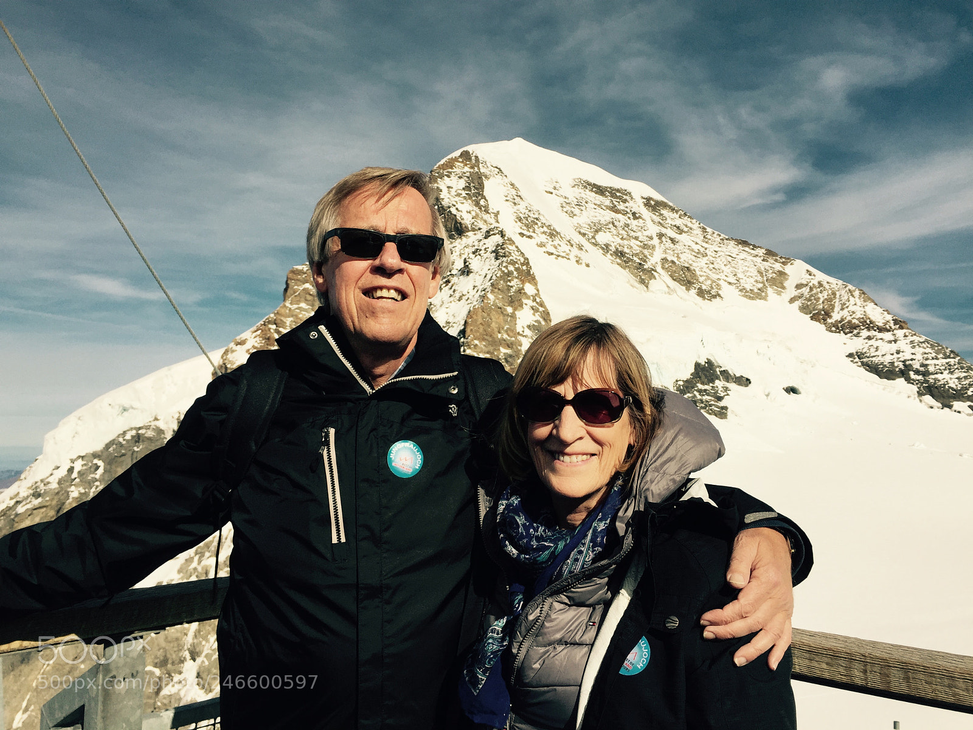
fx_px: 815
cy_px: 365
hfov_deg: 61.7
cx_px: 486
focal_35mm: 29
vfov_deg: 48.2
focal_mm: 4.15
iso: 32
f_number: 2.2
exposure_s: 1/4950
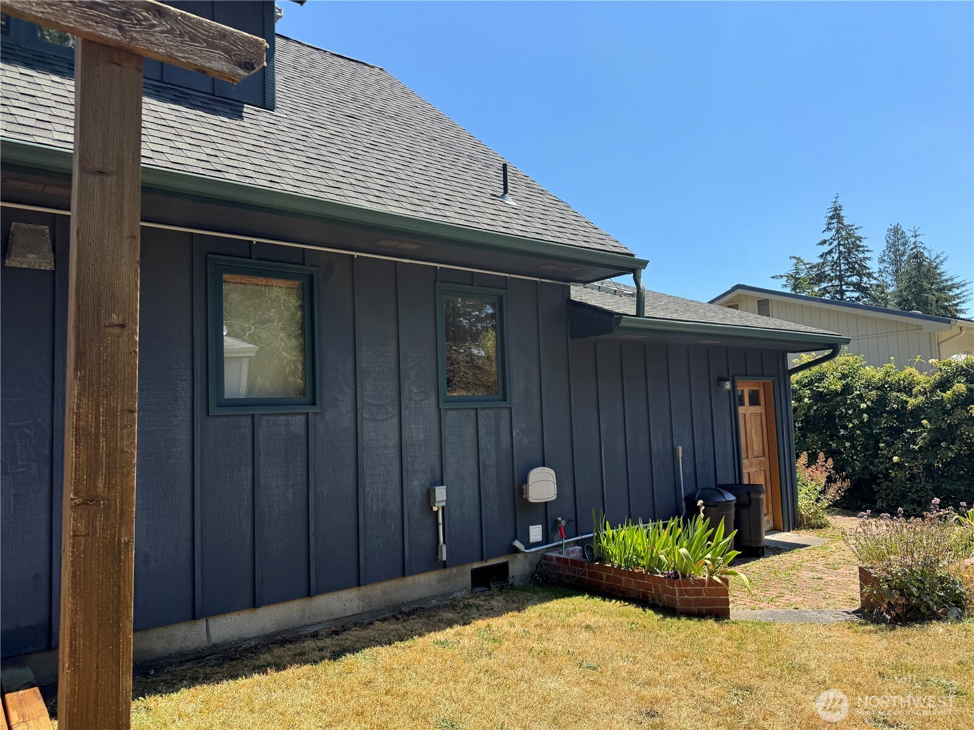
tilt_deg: +2.0
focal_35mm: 24
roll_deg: +1.4
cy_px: 365
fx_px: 675
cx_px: 487
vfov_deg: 56.8
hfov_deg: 71.6
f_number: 1.78
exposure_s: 1/2415
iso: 80
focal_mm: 6.76
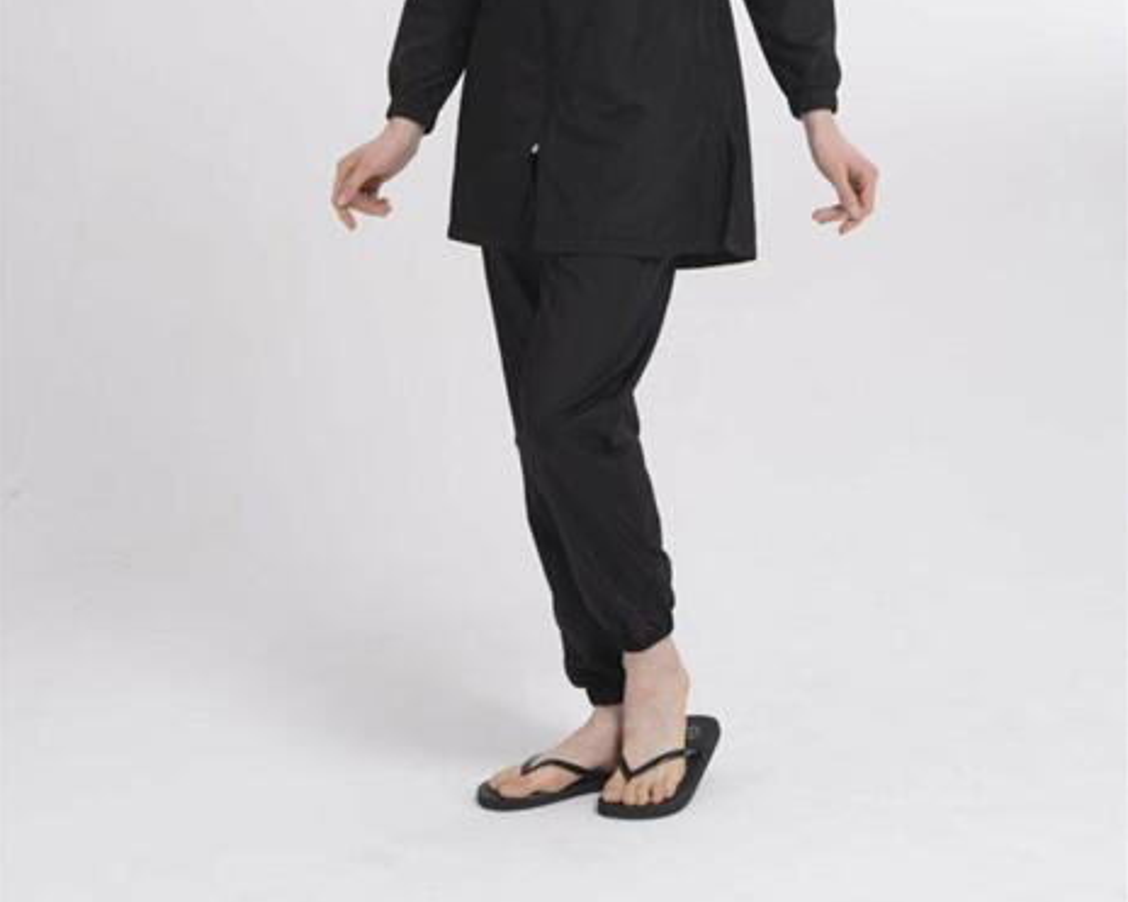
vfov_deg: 17.8
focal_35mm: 85
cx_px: 563
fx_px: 2837
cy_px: 100
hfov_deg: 22.5
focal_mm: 60
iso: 100
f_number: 10
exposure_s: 1/125
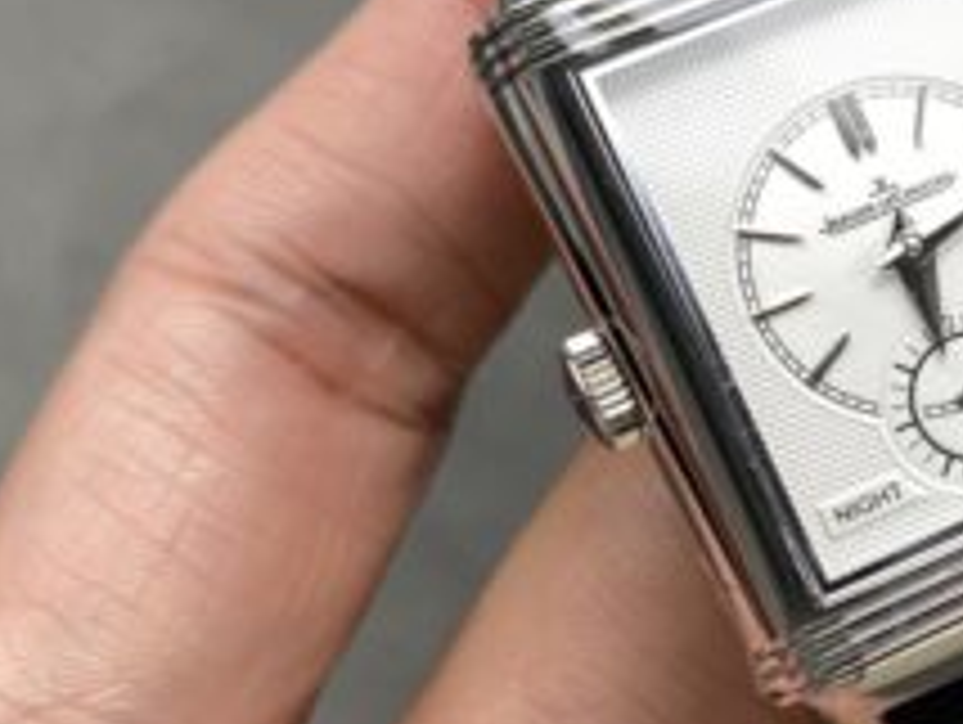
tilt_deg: -62.6
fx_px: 1950
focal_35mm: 70
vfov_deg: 21.0
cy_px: 441
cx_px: 1089
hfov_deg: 25.5
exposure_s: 1/105
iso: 32
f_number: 1.8
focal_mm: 4.25
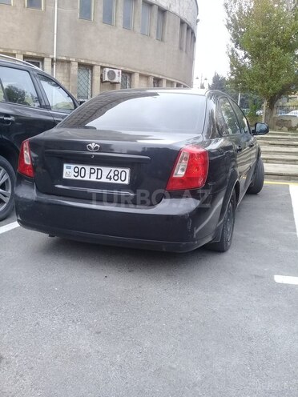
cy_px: 198
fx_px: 356
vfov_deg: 58.4
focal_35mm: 31
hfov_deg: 45.4
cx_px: 149
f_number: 2.2
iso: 50
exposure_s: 1/173
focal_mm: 3.3
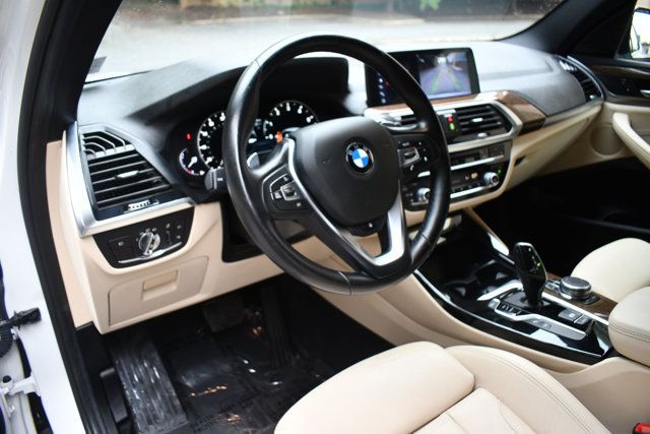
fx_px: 488
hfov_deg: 67.4
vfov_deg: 48.0
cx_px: 325
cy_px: 217
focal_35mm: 27
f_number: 3.5
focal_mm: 18
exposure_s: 1/250
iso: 800
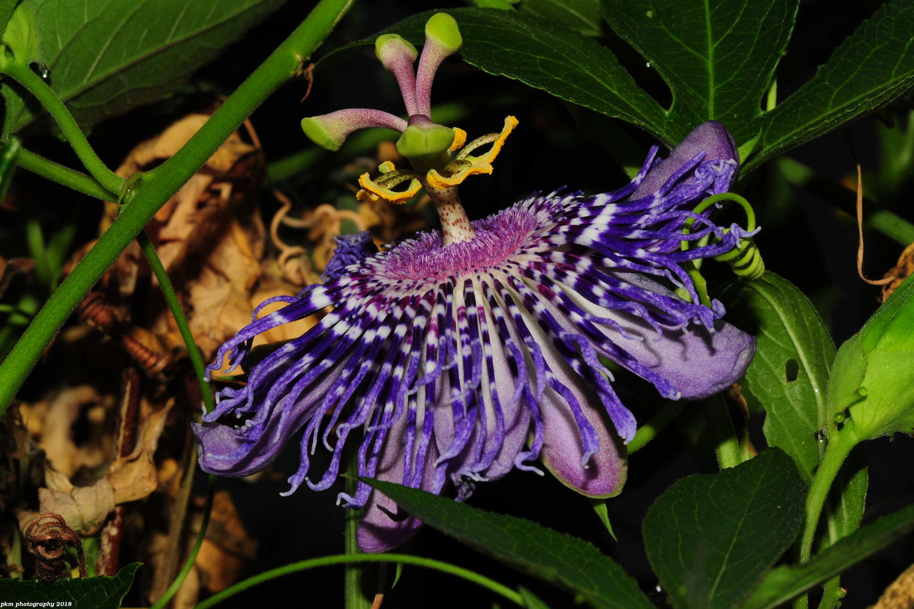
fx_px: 2538
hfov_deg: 20.4
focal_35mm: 100
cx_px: 457
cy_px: 304
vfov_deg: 13.7
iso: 800
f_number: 32
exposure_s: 1/250
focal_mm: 100
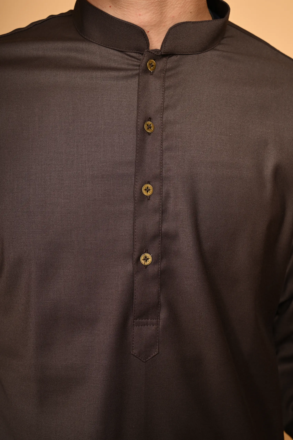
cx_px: 146
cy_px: 220
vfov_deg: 41.1
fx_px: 586
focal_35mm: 48
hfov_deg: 28.1
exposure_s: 1/200
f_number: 7.1
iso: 200
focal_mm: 48
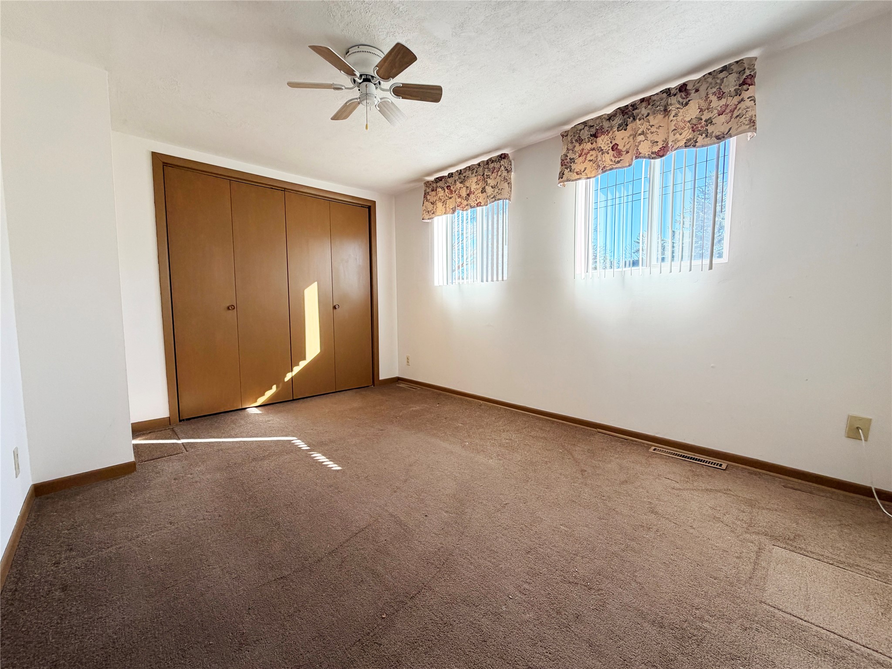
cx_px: 446
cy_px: 334
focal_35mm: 14
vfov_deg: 85.7
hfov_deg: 102.1
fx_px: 361
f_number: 2.2
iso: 100
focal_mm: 2.22
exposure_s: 1/121
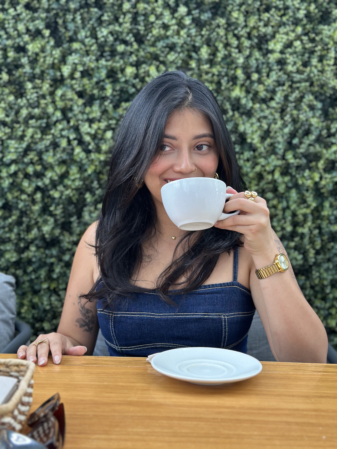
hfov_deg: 30.3
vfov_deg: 39.7
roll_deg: -1.5
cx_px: 168
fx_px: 623
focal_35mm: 48
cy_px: 224
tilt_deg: -2.7
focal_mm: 6.86
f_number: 1.78
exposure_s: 1/341
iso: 80
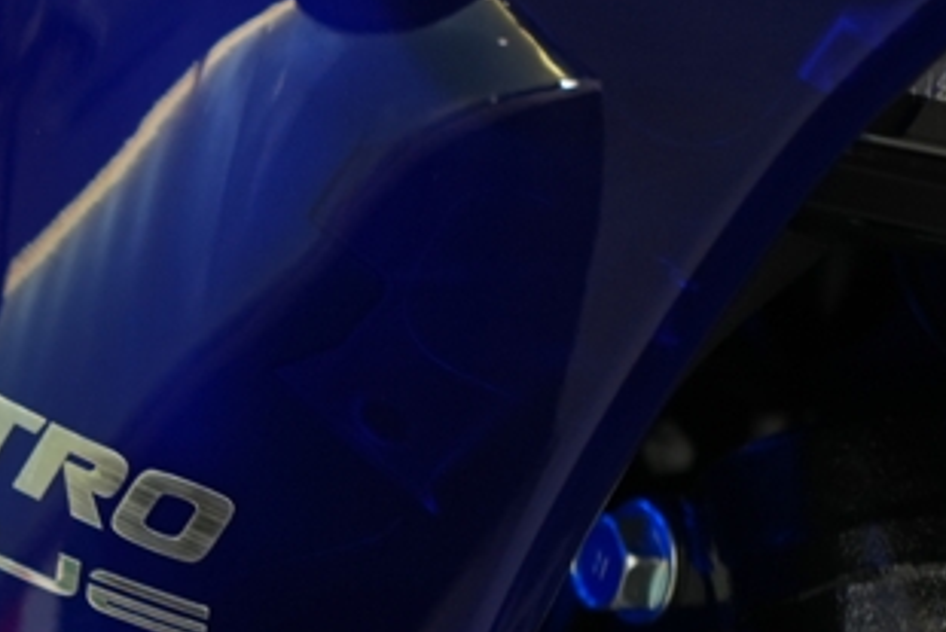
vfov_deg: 4.7
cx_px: -473
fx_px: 7624
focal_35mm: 290
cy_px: 623
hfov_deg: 7.0
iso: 200
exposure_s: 1/50
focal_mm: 50
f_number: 2.8
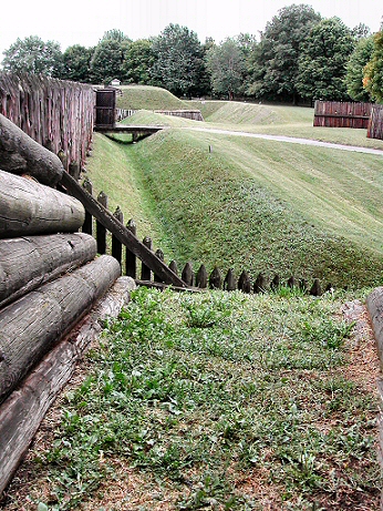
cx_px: 192
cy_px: 256
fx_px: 560
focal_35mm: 38
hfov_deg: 37.7
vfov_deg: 49.0
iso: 100
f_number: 2.8
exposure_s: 1/273
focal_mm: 8
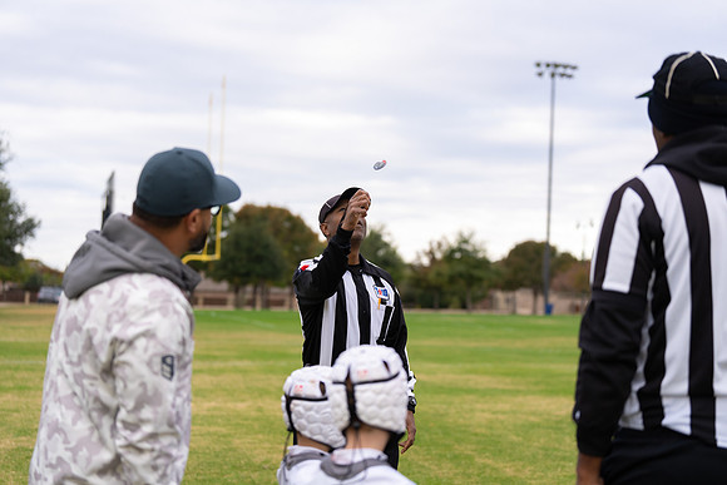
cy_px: 242
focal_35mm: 70
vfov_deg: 19.5
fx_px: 1414
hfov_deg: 28.8
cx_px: 364
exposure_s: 1/1250
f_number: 2.8
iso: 400
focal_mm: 70
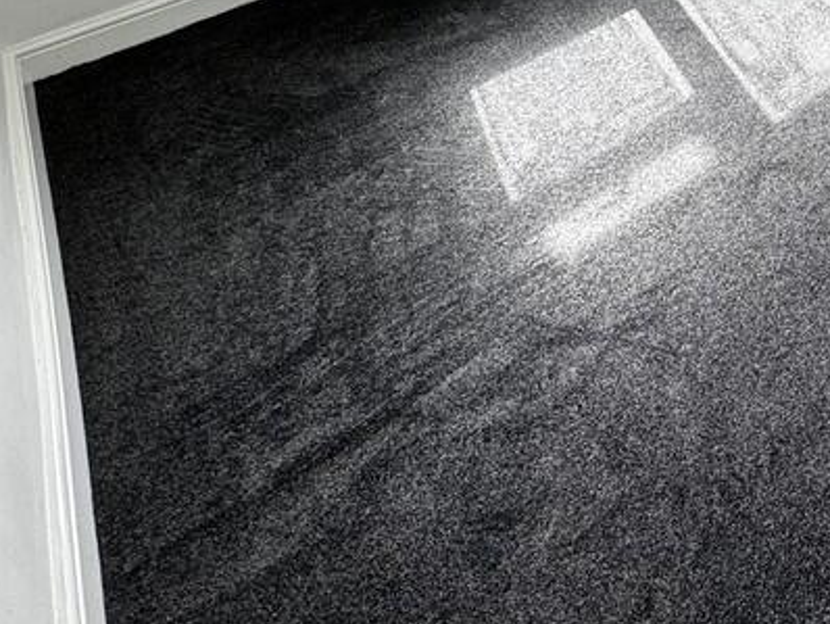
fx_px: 864
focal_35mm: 36
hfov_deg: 42.1
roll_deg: +0.1
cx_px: 884
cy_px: -125
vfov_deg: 32.7
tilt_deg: -28.1
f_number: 2.2
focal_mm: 2.22
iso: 100
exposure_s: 1/99
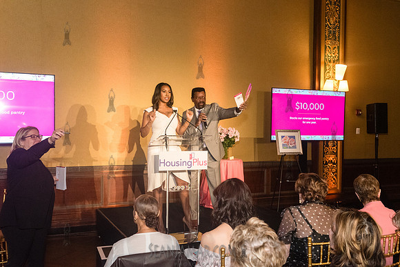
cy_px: 134
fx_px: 397
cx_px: 200
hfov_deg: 53.4
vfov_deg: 37.1
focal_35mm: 36
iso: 6400
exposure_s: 1/200
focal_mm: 35
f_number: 4.5
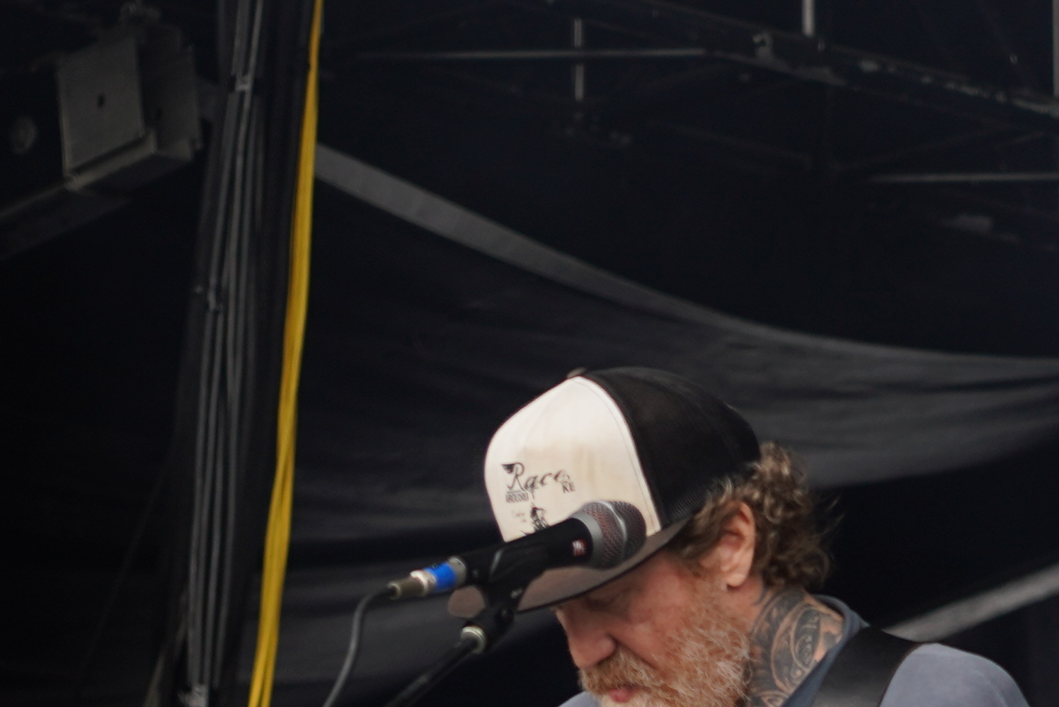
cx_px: 708
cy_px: 1234
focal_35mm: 421
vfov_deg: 3.3
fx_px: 12386
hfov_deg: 4.9
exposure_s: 1/160
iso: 100
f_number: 4.5
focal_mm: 105
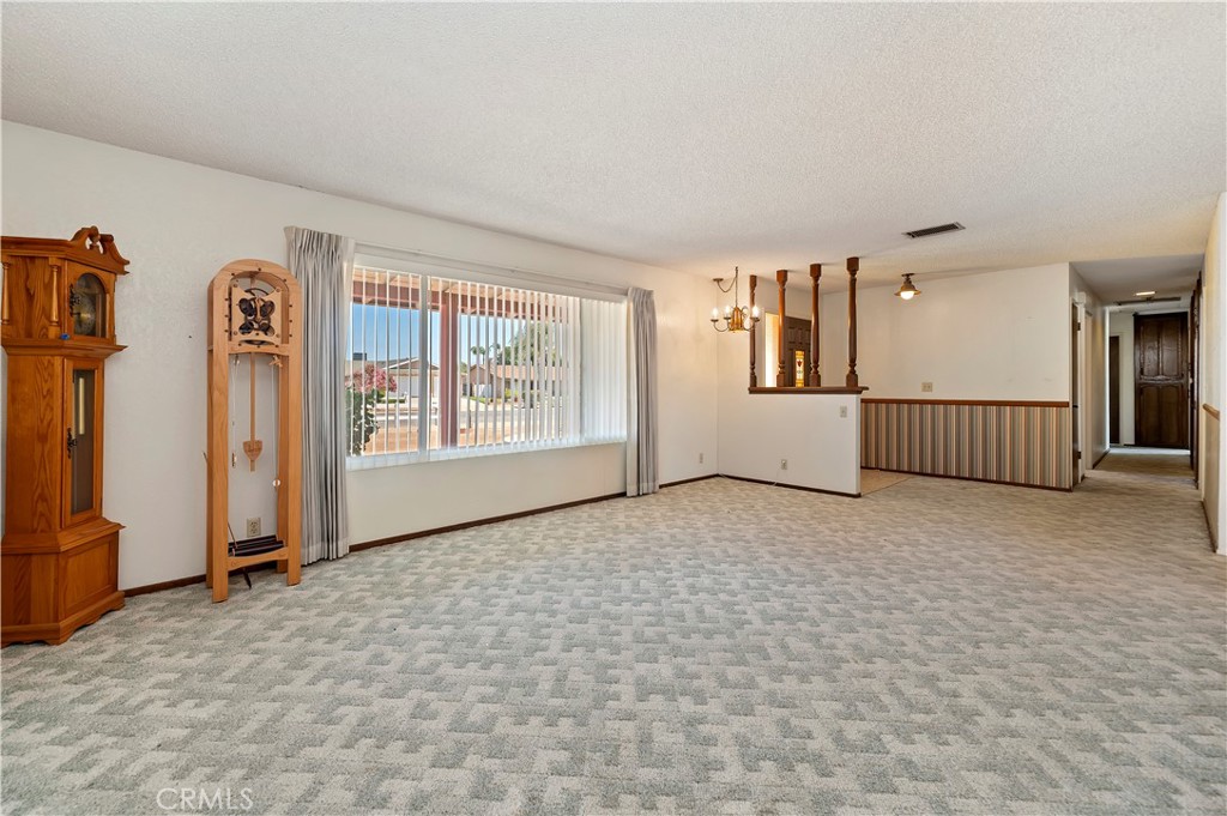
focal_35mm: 14
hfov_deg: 104.3
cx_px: 614
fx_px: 477
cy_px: 408
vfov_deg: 81.1
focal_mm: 14
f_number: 10
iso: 500
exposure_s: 1/4
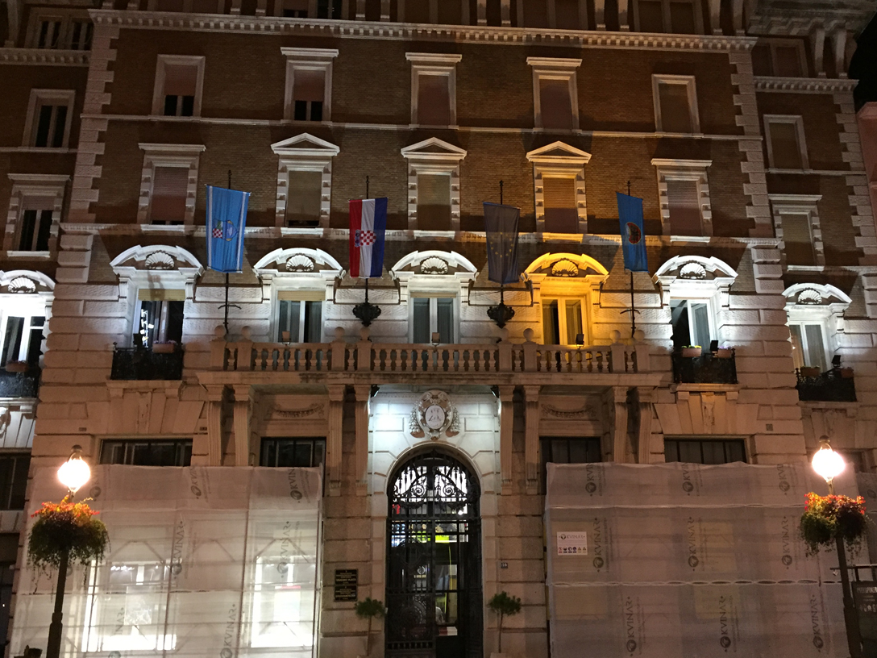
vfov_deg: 44.1
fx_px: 811
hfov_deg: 56.7
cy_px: 352
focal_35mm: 32
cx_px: 476
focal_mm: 4.15
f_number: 2.2
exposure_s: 1/33
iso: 250
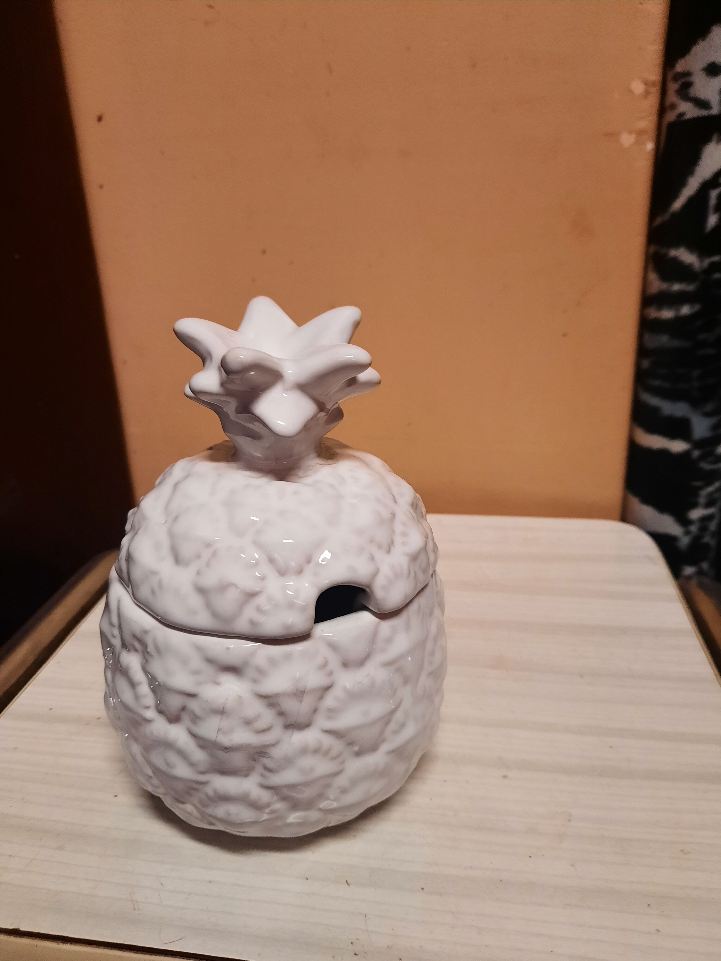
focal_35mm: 25
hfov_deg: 54.9
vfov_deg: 69.4
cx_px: 360
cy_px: 480
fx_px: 694
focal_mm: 4.6
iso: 320
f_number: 2
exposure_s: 1/50
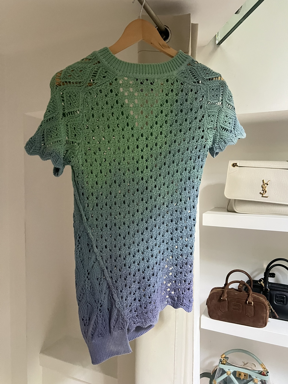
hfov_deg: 53.1
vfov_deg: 67.3
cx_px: 144
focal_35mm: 26
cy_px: 192
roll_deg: -0.3
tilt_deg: -2.2
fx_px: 288
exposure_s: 1/60
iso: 500
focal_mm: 5.7
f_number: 1.5
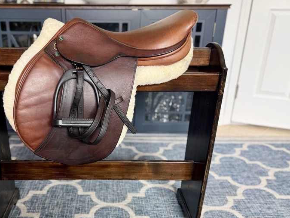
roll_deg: -0.2
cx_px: 98
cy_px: 117
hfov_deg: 55.7
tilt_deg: -22.4
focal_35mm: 32
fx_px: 268
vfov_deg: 44.1
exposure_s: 1/60
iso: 400
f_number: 1.78
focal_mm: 6.76
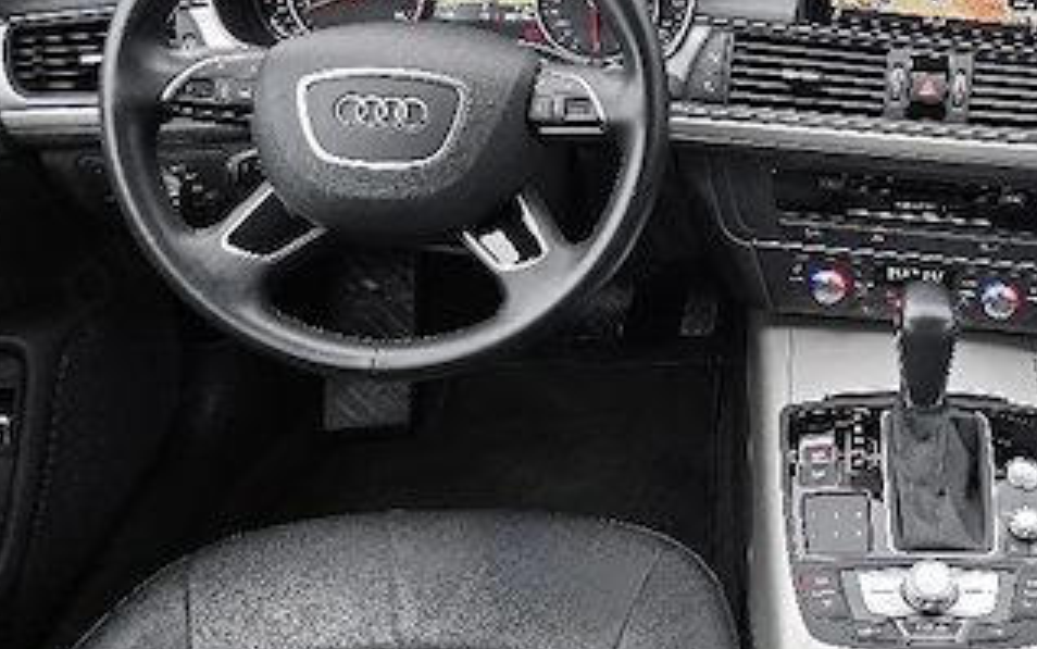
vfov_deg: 27.7
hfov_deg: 40.7
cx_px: 900
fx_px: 1300
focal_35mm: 46
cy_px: 176
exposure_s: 1/182
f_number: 1.7
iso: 40
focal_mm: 6.3
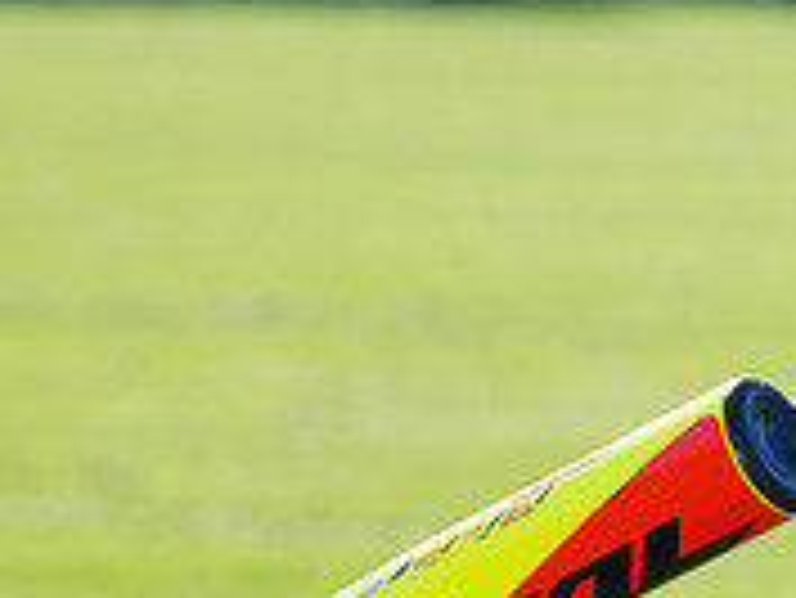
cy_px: 931
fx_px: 11943
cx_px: -29
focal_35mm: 519
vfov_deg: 2.9
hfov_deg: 3.8
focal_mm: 165
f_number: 10
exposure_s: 1/200
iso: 200
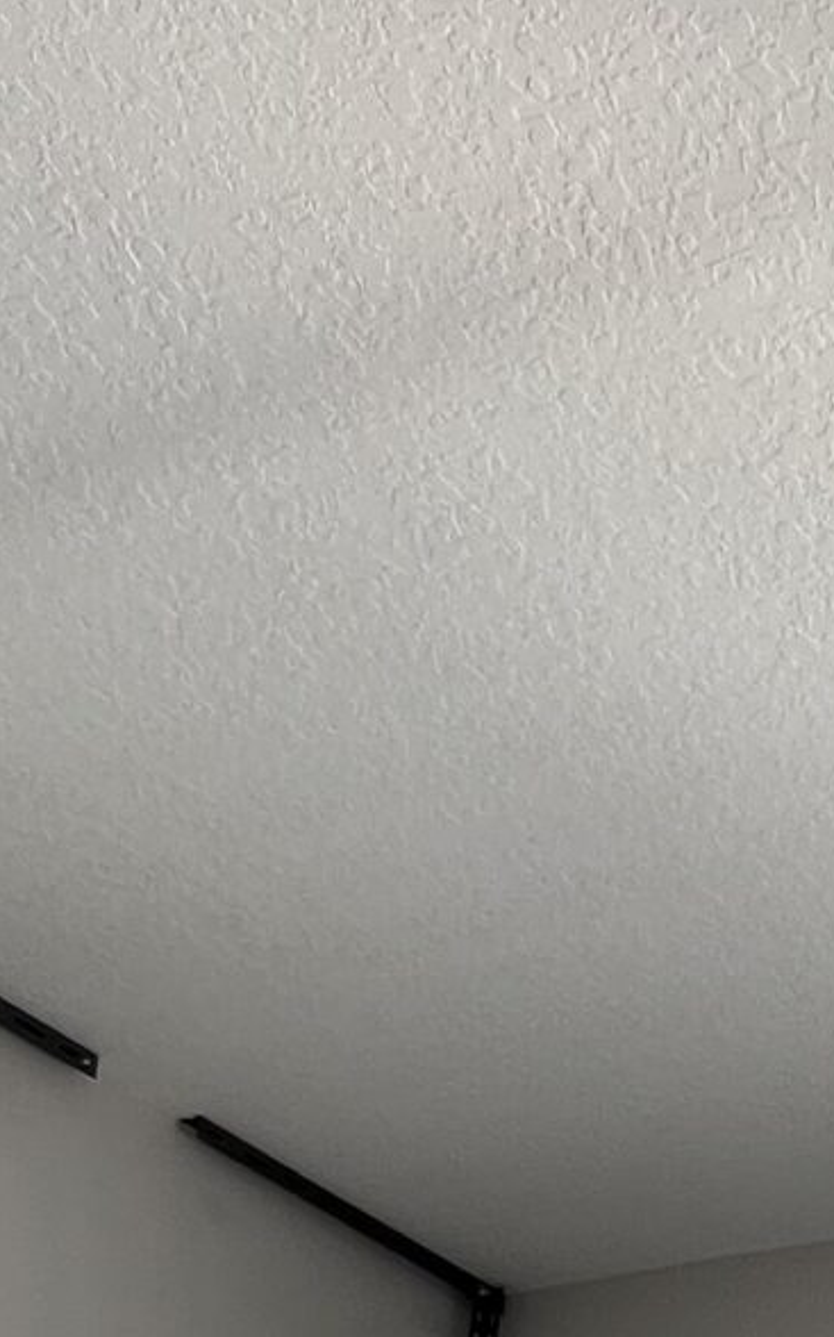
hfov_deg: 20.0
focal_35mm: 60
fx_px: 2184
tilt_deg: +20.9
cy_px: 1448
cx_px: 1048
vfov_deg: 30.6
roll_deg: -3.1
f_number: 1.8
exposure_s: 1/99
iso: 40
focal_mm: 1.57
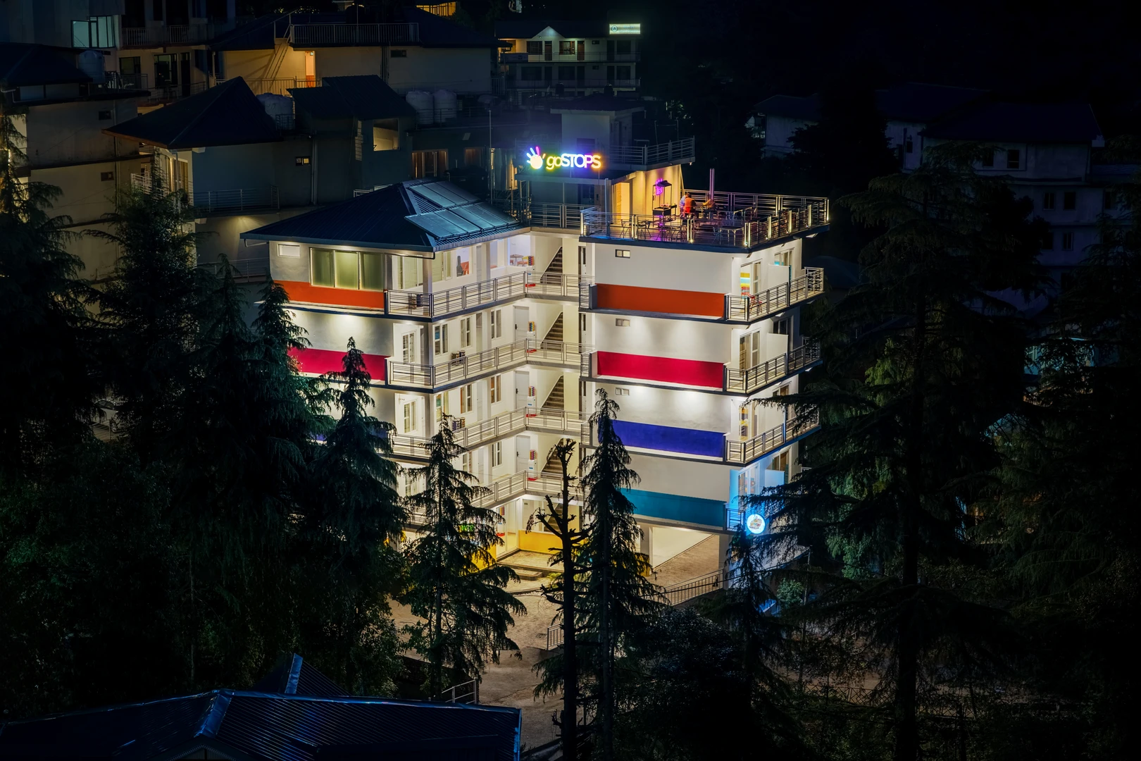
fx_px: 2123
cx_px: 570
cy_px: 380
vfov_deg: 20.3
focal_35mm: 67
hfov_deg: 30.1
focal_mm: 67
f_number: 7.1
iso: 320
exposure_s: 1/25
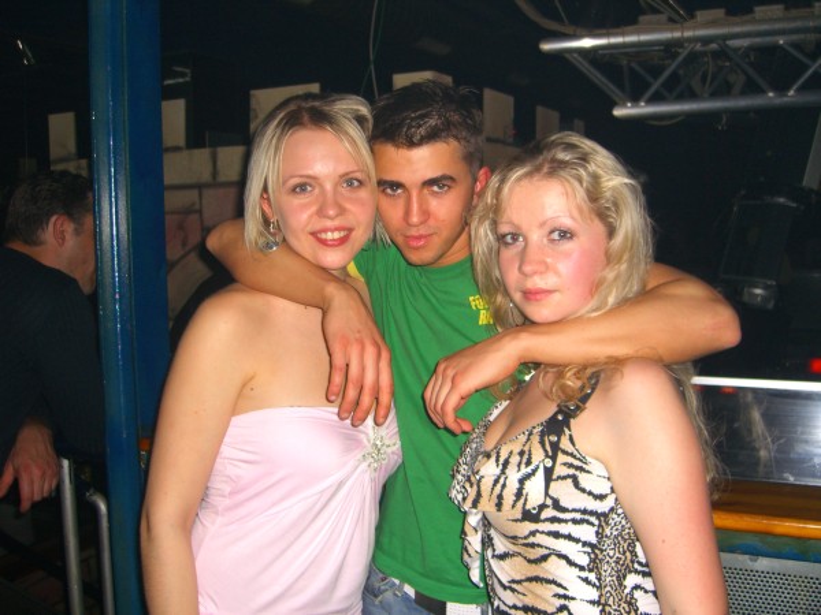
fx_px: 901
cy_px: 308
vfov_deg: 37.7
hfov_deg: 49.0
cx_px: 410
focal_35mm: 38
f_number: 2.8
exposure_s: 1/60
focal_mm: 7.9
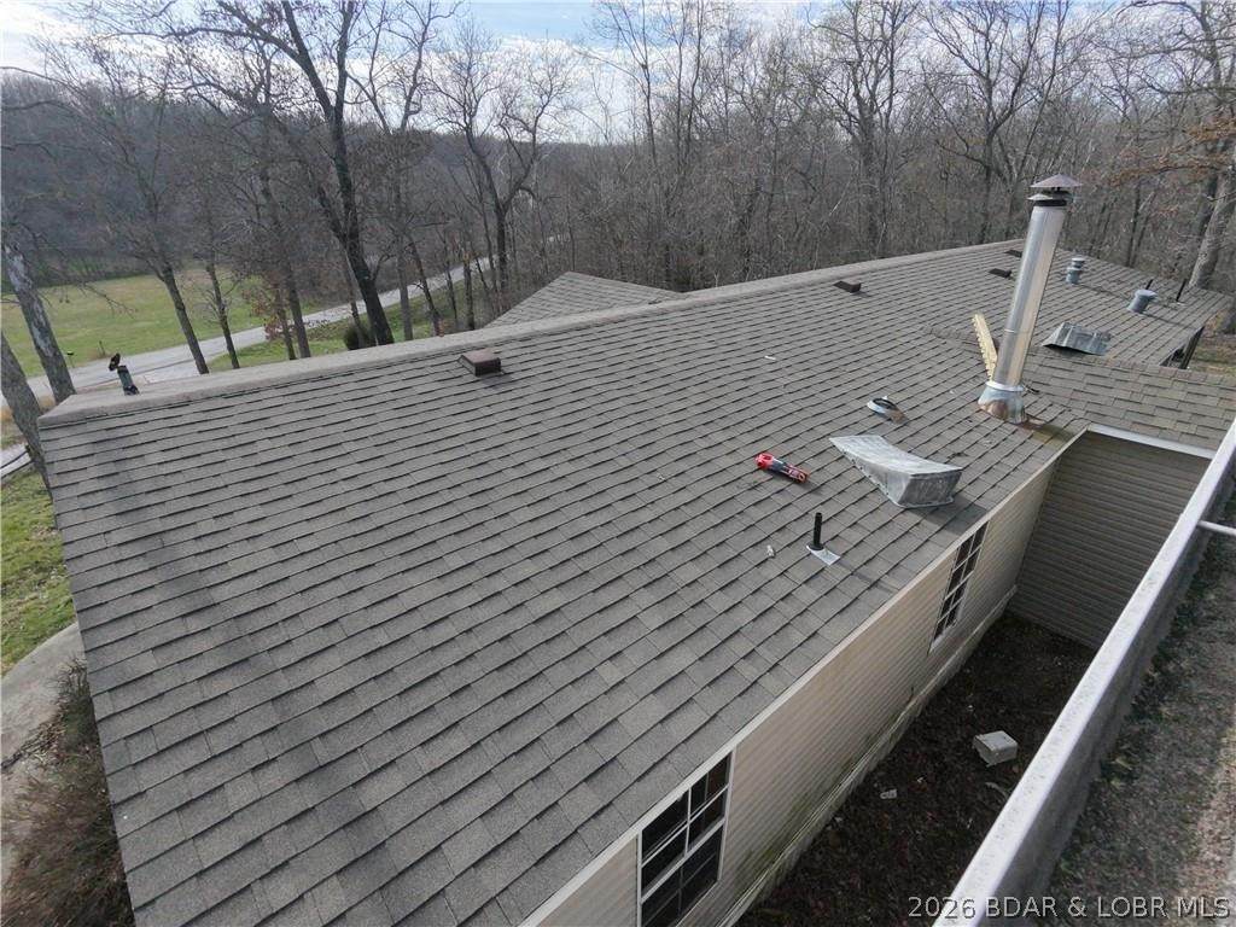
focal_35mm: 16
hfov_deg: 94.5
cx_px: 618
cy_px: 464
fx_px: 571
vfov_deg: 78.1
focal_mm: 3.05
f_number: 2.2
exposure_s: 1/2000
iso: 400
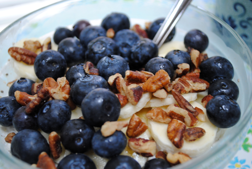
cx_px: 126
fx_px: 378
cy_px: 84
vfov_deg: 25.1
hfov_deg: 36.8
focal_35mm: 54
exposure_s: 1/20
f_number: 5
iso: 400
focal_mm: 36
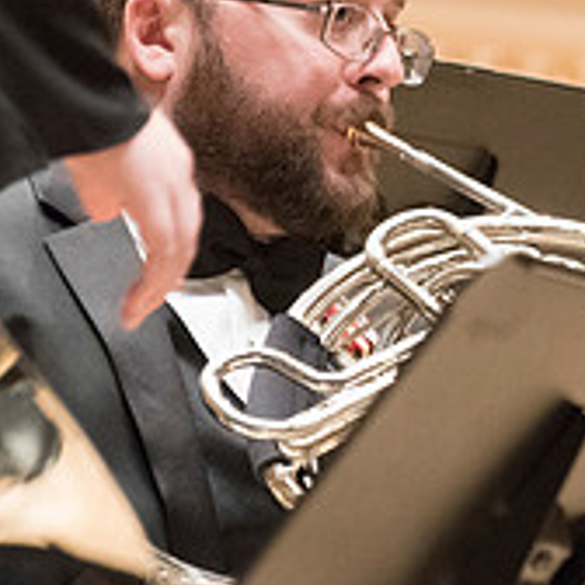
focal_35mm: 410
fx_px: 7839
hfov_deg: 4.3
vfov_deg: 4.3
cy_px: 16
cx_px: 505
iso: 12800
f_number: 6.3
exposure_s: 1/100
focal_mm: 140
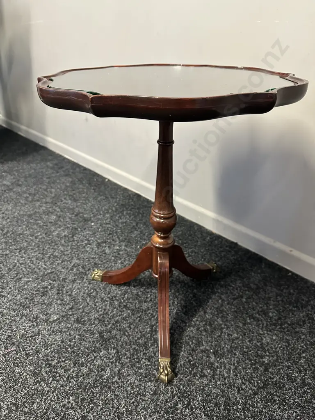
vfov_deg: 71.6
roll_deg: -0.2
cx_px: 158
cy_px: 210
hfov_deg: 56.8
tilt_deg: -30.5
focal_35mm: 24
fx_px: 291
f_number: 1.78
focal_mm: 6.86
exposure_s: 1/50
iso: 640
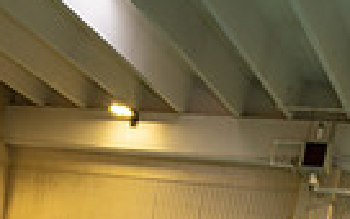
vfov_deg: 12.3
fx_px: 773
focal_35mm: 81
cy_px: 546
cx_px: 152
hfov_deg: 25.5
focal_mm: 24
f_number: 4
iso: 800
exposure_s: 1/250
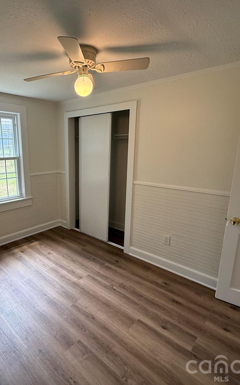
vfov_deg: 85.1
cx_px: 79
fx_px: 209
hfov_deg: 58.3
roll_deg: +0.1
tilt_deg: -11.8
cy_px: 191
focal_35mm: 20
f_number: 2.2
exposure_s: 1/120
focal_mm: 2.22
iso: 250
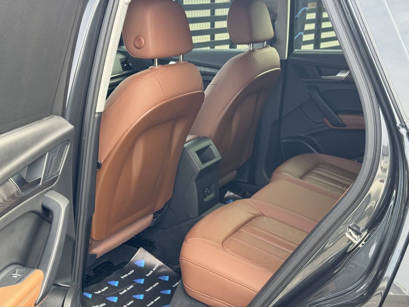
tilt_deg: -14.4
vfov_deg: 30.3
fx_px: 567
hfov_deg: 39.7
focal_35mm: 48
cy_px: 154
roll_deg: -0.3
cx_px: 204
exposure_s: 1/171
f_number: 1.78
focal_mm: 6.76
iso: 64
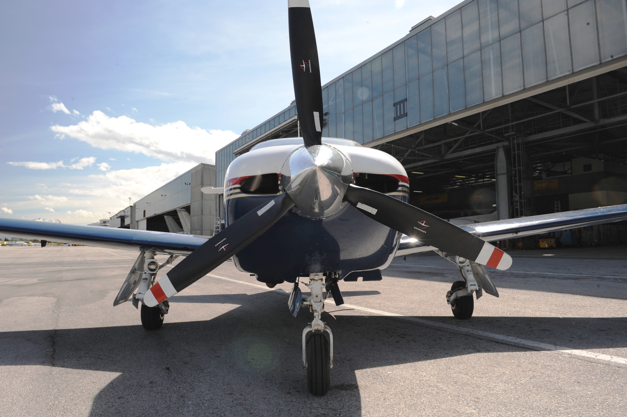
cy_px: 208
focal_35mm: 24
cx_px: 314
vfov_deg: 53.1
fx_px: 418
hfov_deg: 73.8
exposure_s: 1/250
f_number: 11
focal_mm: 24
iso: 640
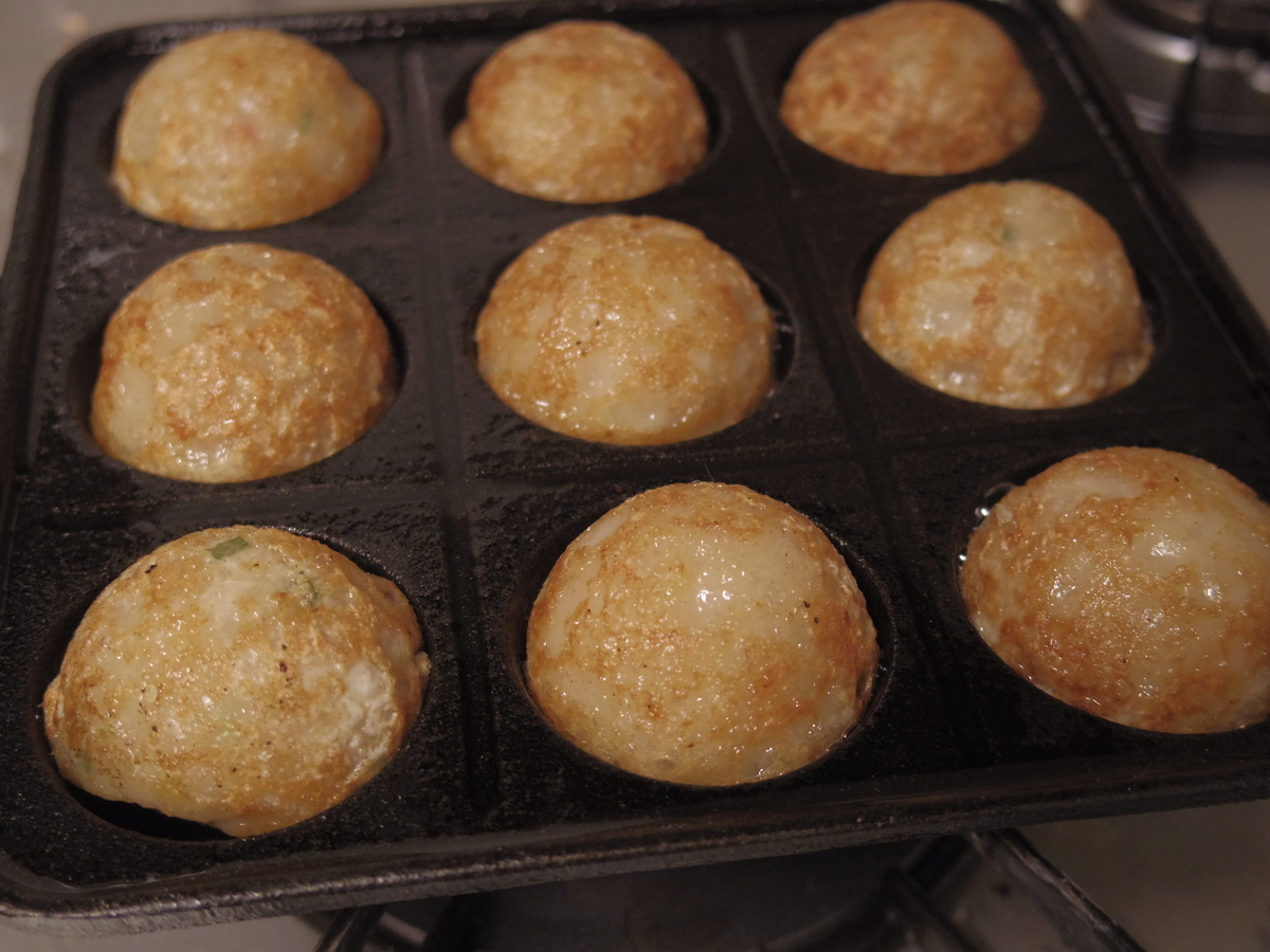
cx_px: 635
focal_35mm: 47
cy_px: 476
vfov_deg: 30.9
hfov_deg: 40.4
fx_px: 1724
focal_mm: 8.5
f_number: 1.9
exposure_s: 1/60
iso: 400
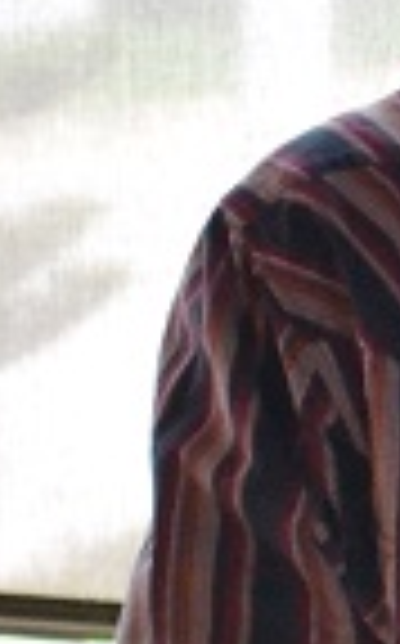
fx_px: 7190
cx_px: 849
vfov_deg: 5.1
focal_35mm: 411
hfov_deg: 3.2
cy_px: 169
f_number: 5.6
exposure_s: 1/50
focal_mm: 48
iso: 3200
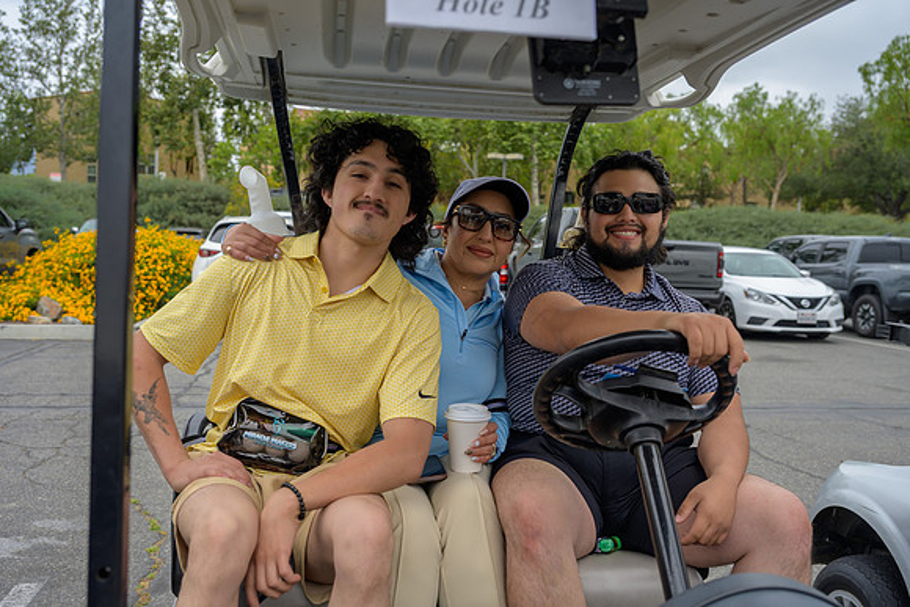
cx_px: 455
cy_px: 304
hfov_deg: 56.5
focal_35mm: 34
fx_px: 847
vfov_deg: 39.4
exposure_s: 1/200
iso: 100
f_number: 4
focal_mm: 33.5
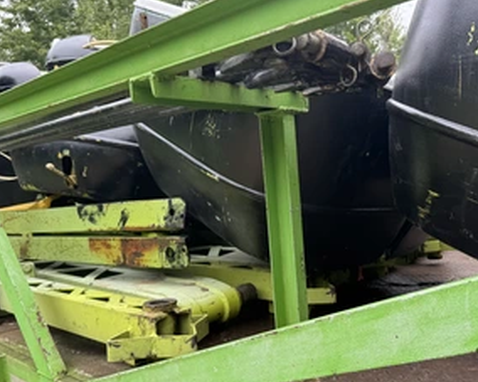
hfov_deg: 53.5
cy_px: 220
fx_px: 467
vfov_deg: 44.4
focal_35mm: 33
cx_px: 303
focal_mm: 6.76
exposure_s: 1/572
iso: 80
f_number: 1.78
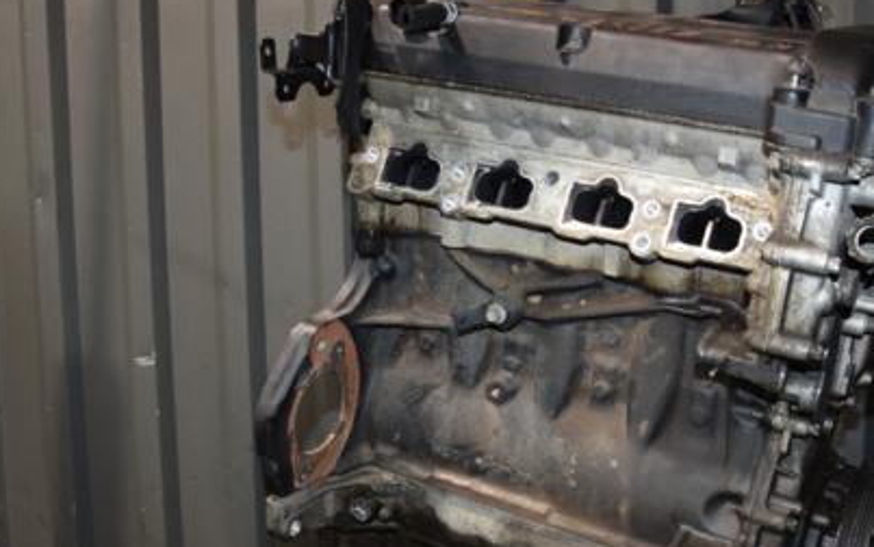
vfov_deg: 31.1
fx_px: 977
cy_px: 352
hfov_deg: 48.1
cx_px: 501
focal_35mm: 41
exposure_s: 1/60
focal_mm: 18
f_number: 5
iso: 800
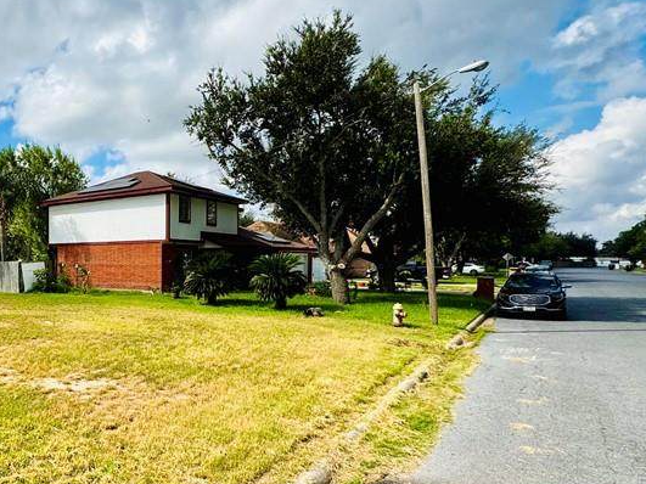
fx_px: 504
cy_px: 280
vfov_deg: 51.1
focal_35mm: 27
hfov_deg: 55.6
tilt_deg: -2.0
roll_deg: -0.7
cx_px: 52
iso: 50
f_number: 2.2
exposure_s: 1/2674
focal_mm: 2.22
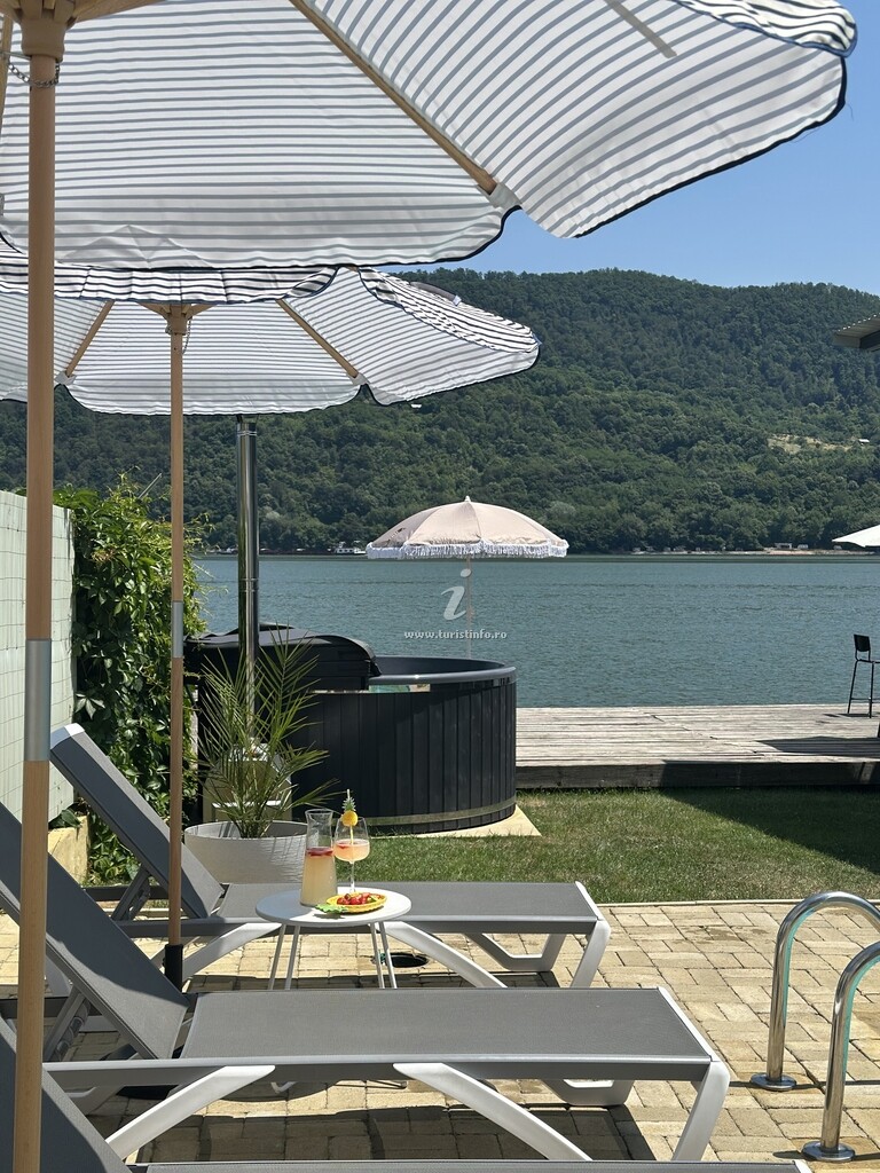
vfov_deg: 39.7
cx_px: 440
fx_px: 1627
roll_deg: -0.6
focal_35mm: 48
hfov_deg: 30.3
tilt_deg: -0.8
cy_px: 586
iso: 100
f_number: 1.78
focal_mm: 6.86
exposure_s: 1/7092
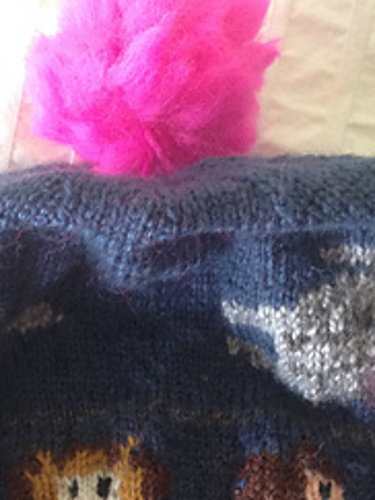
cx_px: 198
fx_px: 1258
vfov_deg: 21.1
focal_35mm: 87
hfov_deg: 17.0
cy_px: 586
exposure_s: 1/20
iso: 160
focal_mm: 4.12
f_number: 2.4
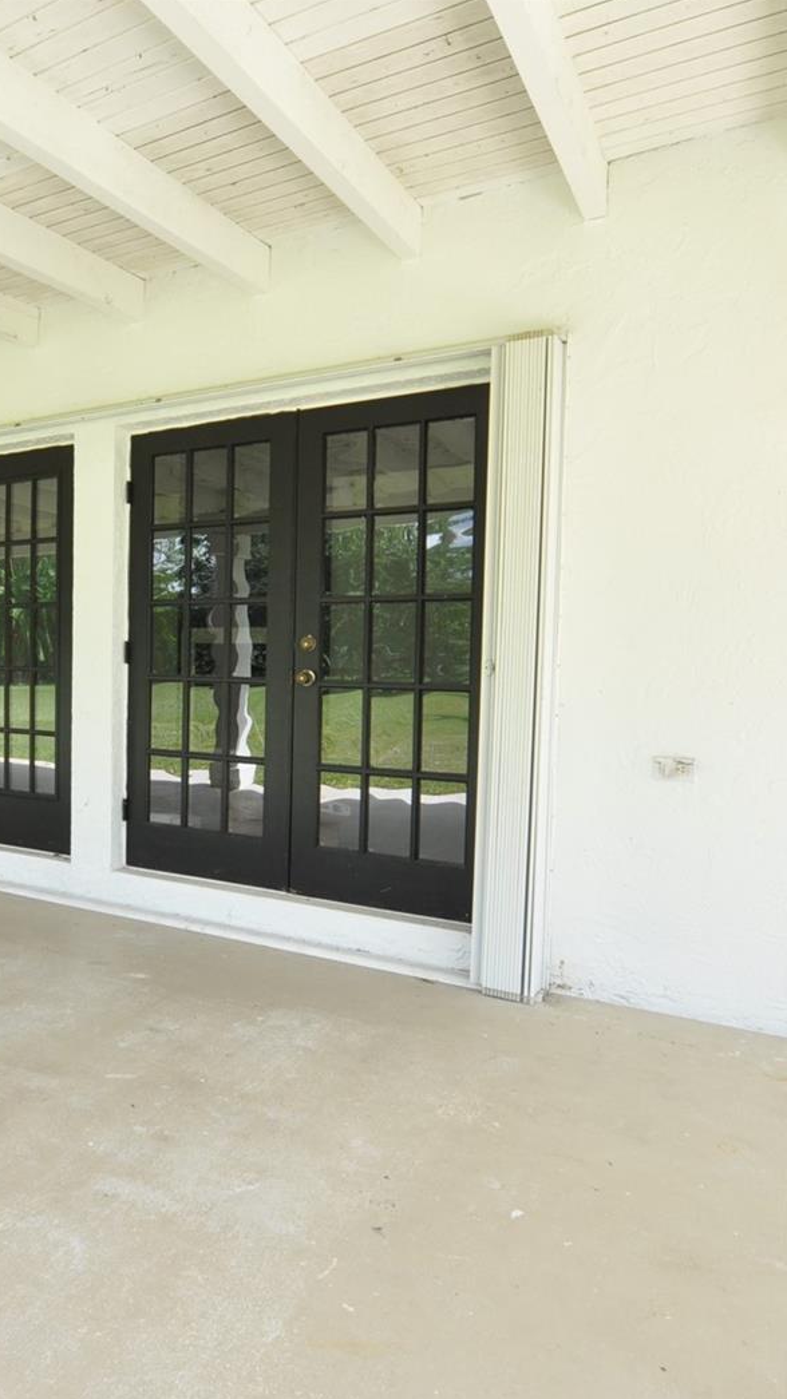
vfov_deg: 76.3
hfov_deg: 43.8
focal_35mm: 24
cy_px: 702
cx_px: 91
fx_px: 891
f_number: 8
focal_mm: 10
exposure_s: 1/100
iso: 400
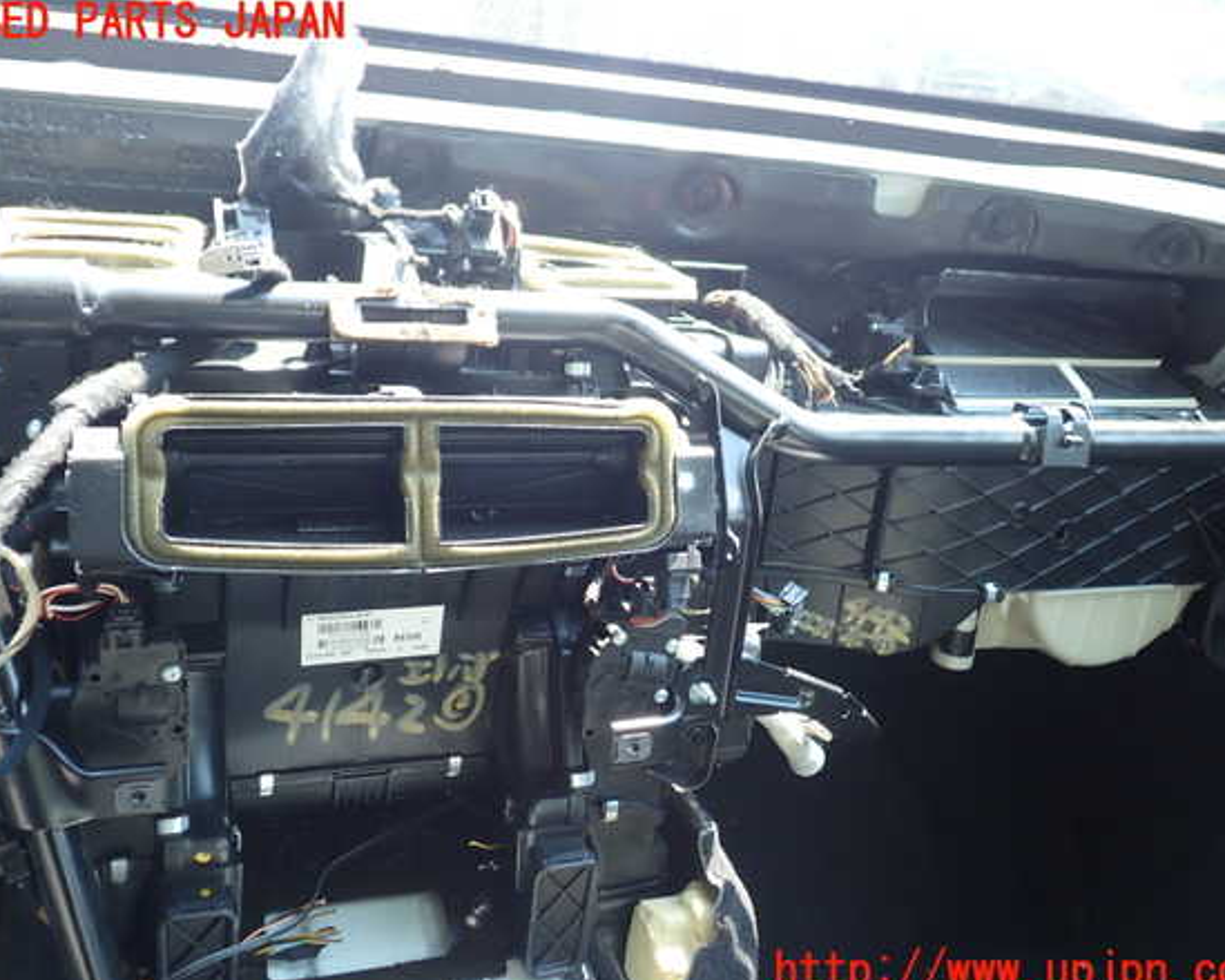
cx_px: 609
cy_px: 498
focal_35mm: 32
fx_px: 1160
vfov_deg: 45.8
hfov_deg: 55.7
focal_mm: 5.4
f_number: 2.3
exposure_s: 1/80
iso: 100
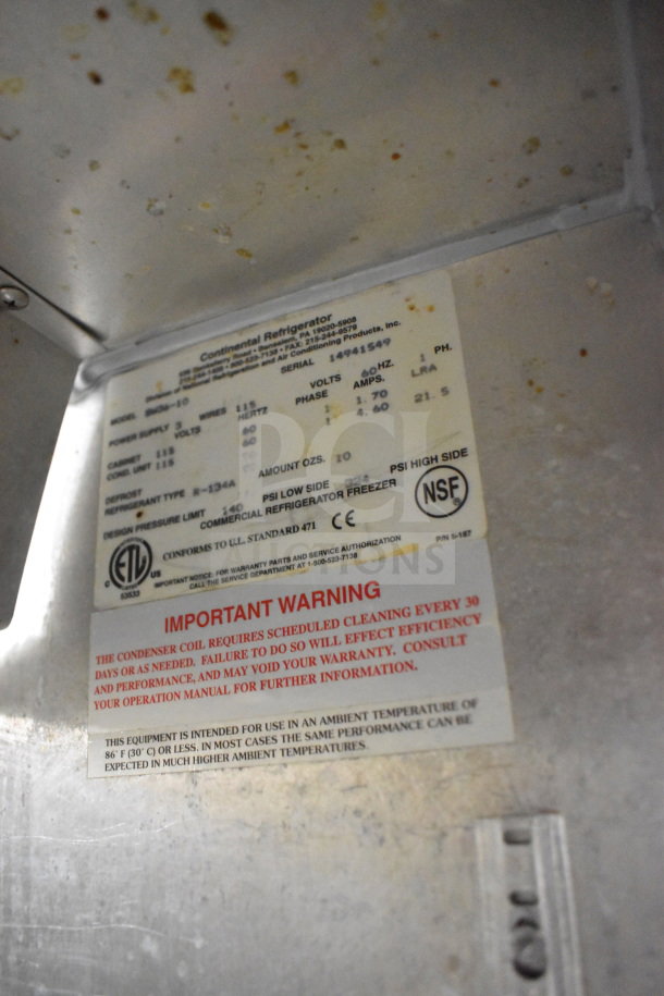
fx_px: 747
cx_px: 332
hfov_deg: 47.9
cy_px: 498
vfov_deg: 67.4
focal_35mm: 27
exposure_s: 1/30
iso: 12800
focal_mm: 18
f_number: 3.5
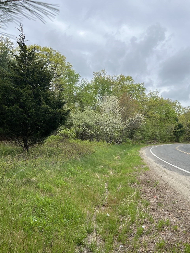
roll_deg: -0.2
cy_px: 144
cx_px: 104
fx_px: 227
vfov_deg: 58.1
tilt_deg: +1.3
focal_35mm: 31
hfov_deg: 45.4
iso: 50
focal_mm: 5.7
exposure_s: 1/2457
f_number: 1.5
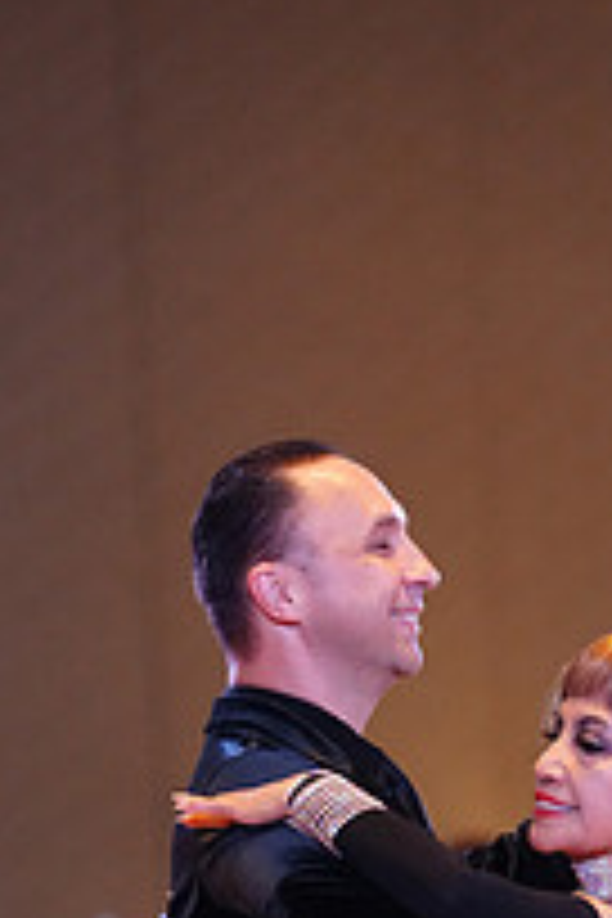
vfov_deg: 5.5
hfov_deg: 3.7
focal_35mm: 373
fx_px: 9511
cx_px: 434
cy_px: 1210
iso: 5000
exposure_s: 1/400
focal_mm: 131
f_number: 2.8
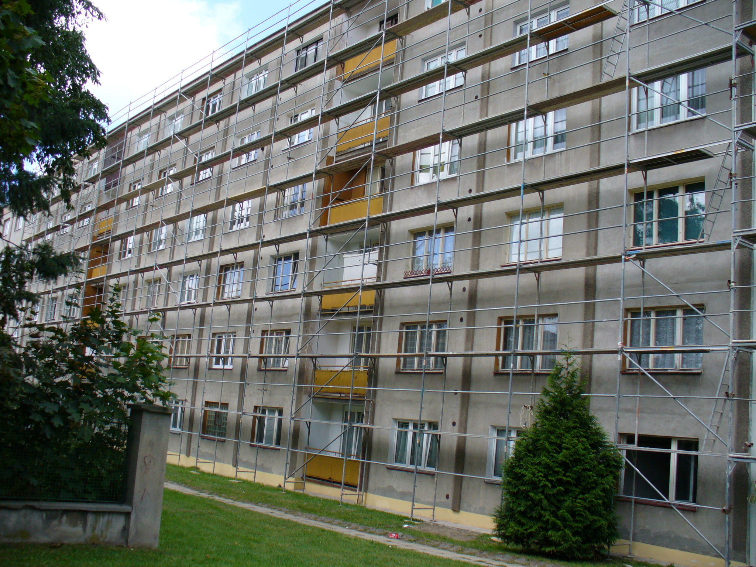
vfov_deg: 38.7
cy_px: 284
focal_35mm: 37
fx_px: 808
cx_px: 378
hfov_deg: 50.1
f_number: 2.8
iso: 80
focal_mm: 6.1
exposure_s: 1/500
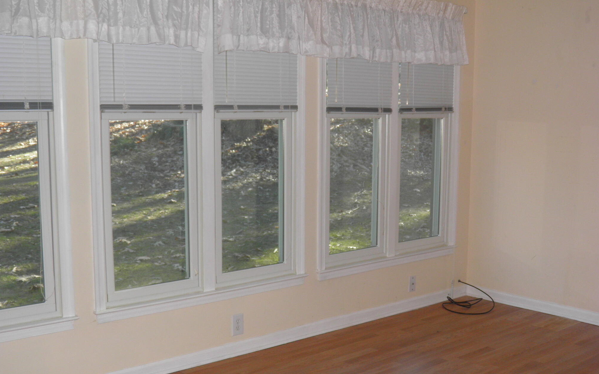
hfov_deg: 47.2
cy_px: 198
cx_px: 302
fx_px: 686
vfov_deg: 30.5
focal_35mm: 42
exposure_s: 1/60
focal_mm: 7.1
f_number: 3.2
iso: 100
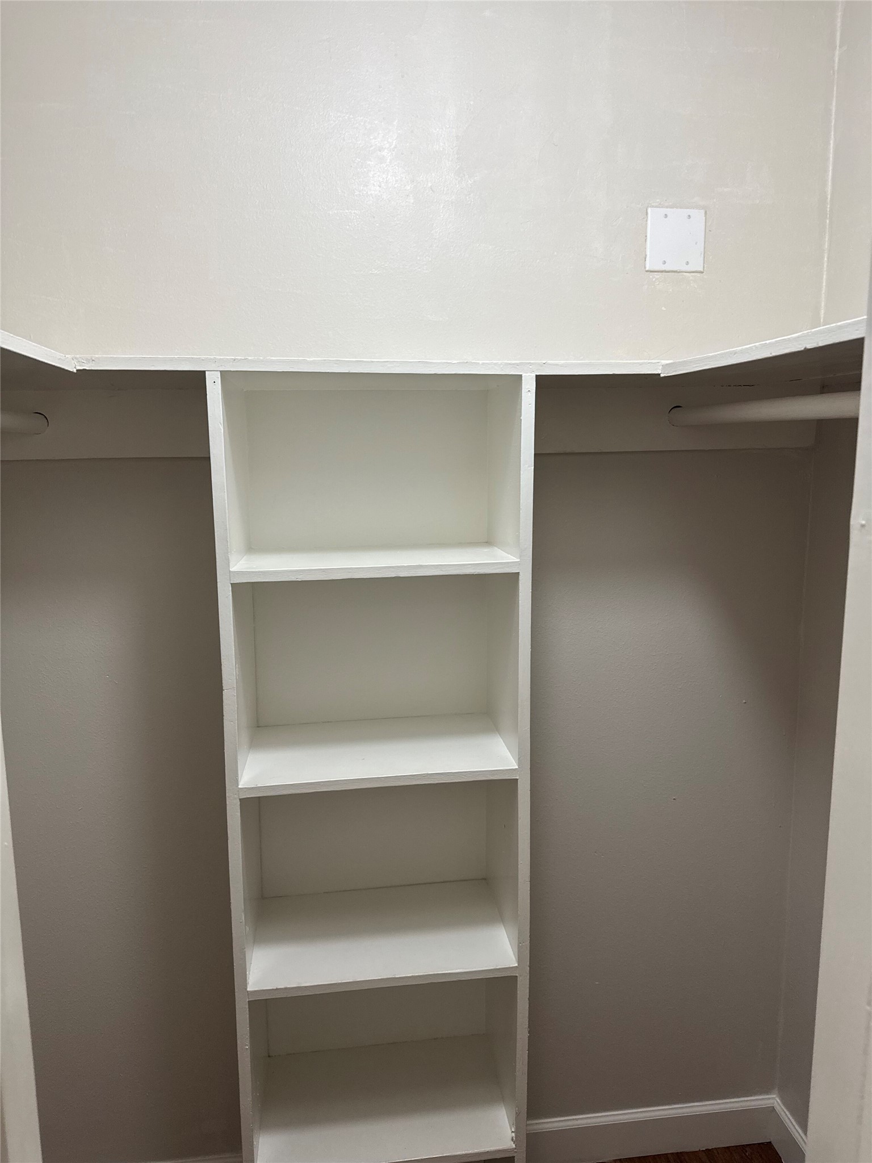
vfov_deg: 71.6
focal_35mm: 24
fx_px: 806
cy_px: 582
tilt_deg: -9.2
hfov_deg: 56.8
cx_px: 436
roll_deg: -0.6
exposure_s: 1/60
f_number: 1.78
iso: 125
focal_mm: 6.76
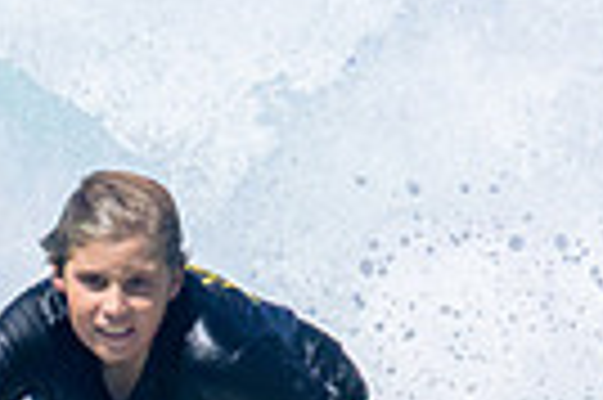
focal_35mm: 4704
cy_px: 429
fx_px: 78695
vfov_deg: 0.3
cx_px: -537
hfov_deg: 0.4
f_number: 16
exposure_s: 1/2000
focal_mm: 800
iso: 1400
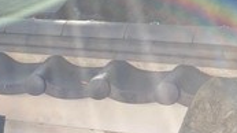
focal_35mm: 131
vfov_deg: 8.9
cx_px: -240
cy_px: 228
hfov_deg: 13.8
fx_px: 823
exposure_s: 1/122
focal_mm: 4.25
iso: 40
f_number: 1.8
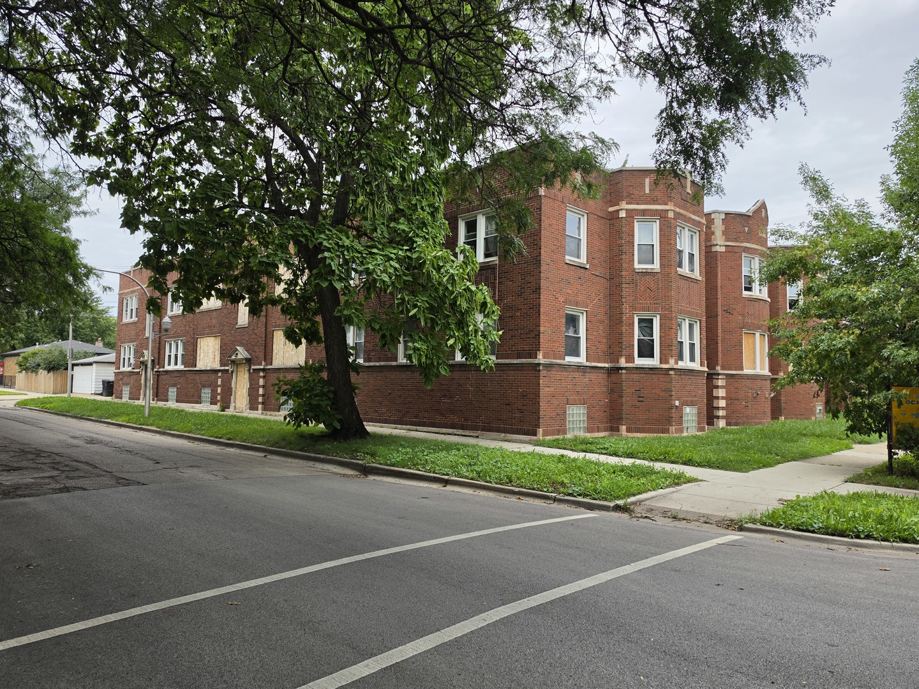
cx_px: 460
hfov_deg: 73.9
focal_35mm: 23
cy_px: 344
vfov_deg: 58.9
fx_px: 611
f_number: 1.4
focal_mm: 6.5
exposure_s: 1/4235
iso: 64
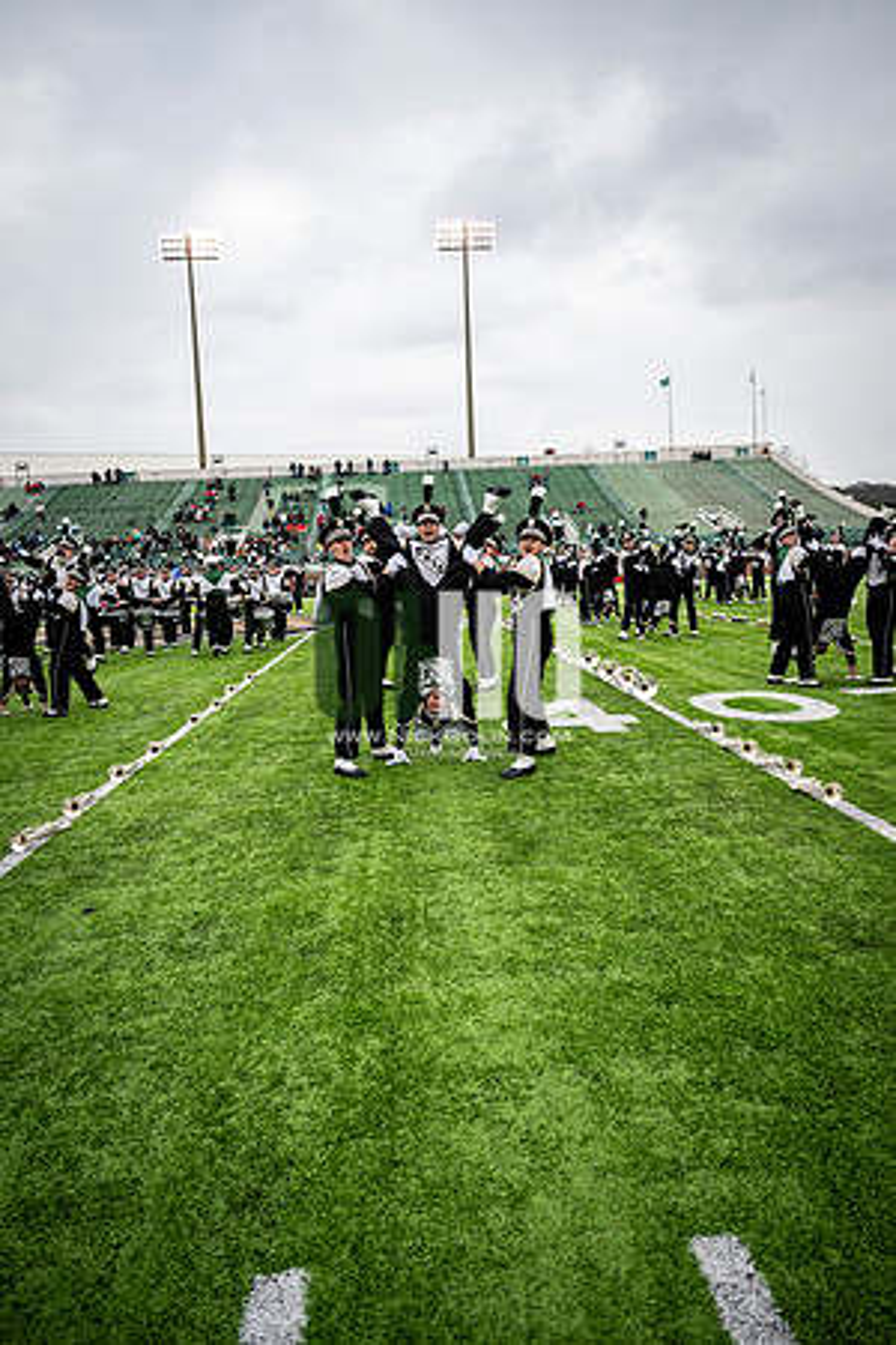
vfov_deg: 73.7
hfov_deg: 53.1
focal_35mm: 24
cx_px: 448
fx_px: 896
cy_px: 672
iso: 100
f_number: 2.8
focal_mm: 24
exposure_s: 1/500
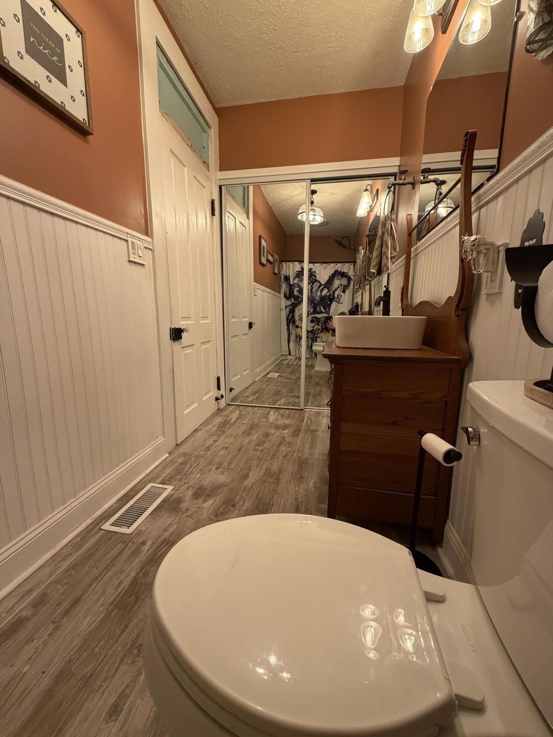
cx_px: 276
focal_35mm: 14
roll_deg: -1.1
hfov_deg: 85.7
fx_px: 298
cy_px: 368
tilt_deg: -9.2
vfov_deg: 102.1
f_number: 2.2
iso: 250
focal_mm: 2.22
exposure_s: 1/60
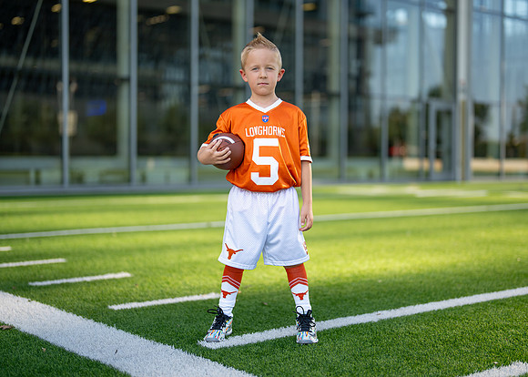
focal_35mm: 56
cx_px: 272
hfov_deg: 34.7
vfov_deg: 25.2
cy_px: 180
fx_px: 844
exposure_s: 1/2500
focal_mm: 50
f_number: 1.2
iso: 100
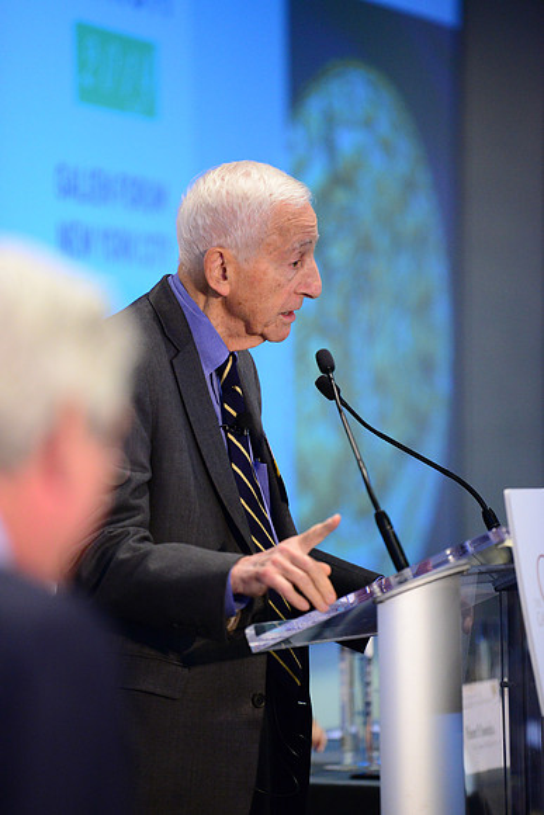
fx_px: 4530
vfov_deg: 10.3
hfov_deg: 6.9
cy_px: 408
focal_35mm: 200
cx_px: 272
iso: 4000
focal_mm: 200
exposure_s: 1/200
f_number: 2.8
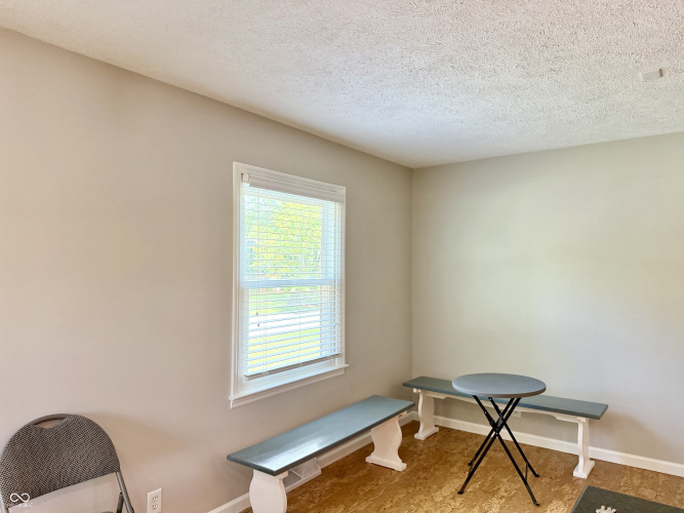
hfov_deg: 71.6
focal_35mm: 24
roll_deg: +0.0
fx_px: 474
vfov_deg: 56.8
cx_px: 342
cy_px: 256
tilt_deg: +0.7
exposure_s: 1/120
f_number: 1.78
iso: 250
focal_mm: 6.76
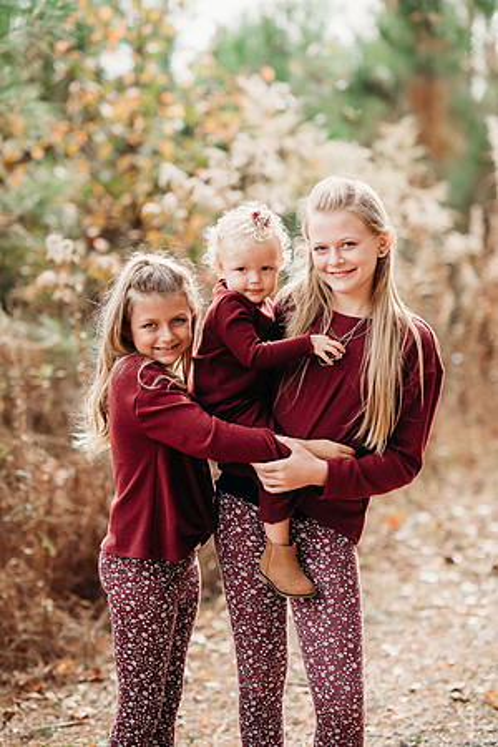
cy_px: 374
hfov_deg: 16.1
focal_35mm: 85
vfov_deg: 23.9
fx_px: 1764
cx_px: 249
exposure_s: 1/640
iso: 100
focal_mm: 85
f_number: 2.2
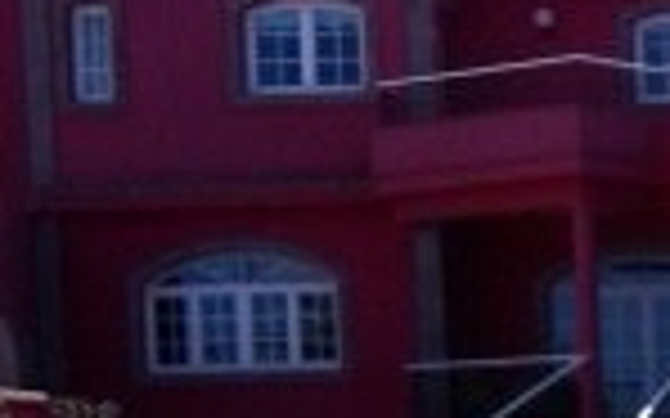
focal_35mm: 159
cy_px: 818
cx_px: 1403
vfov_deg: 7.9
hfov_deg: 11.6
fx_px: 2902
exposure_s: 1/1160
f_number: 2.8
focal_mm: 3.85
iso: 80
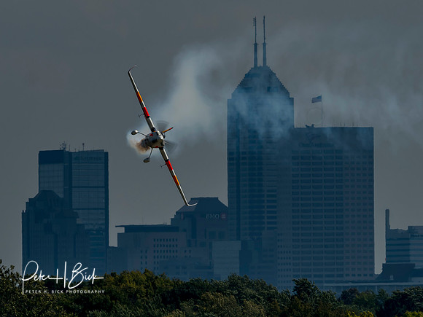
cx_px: 140
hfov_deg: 2.2
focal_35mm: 900
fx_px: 10999
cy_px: 159
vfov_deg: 1.7
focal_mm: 300
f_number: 11
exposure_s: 1/400
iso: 200
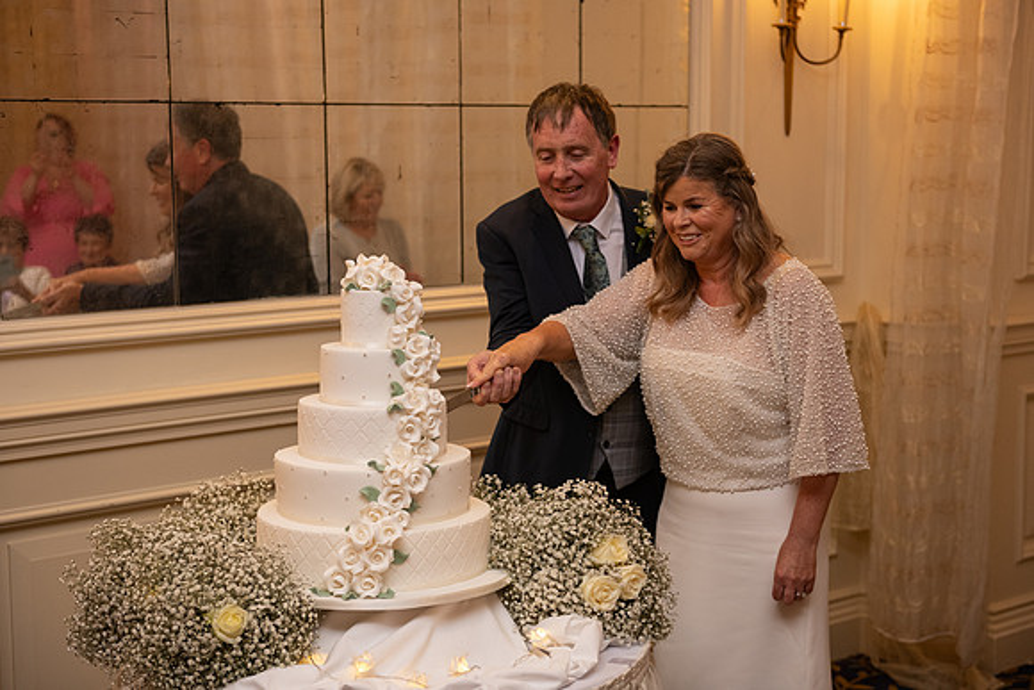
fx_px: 1666
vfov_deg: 23.4
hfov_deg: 34.5
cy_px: 345
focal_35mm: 58
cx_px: 517
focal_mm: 58
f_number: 3.5
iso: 800
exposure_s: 1/160
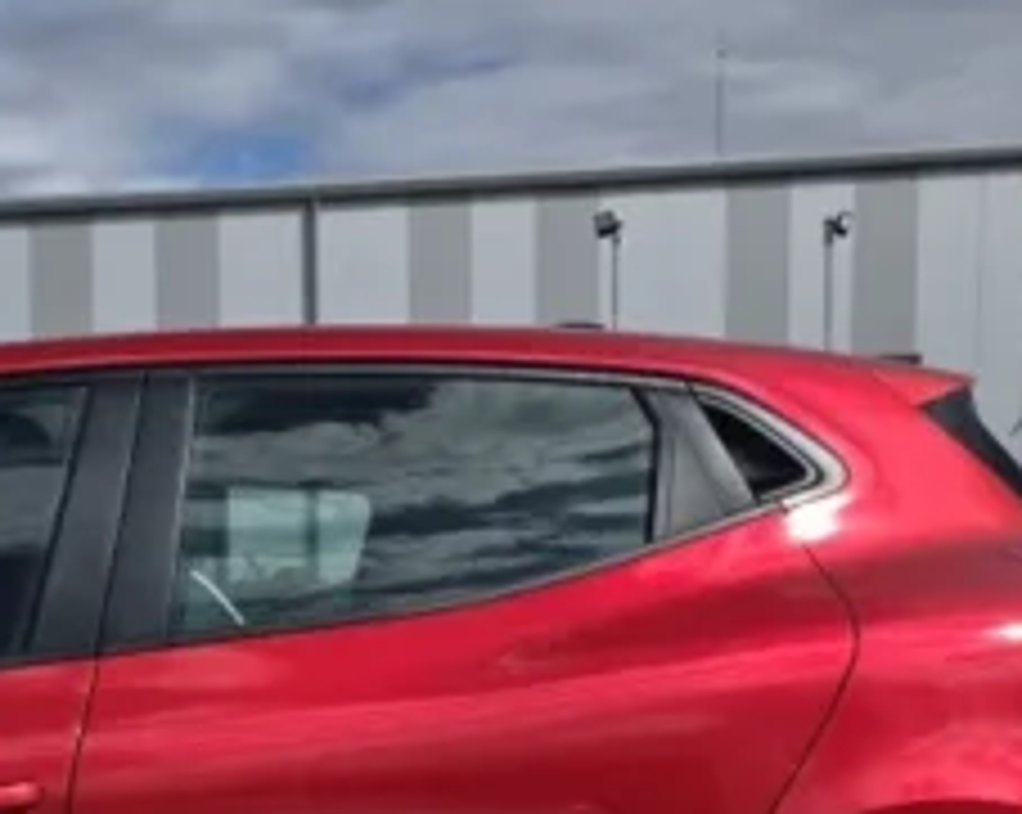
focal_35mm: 76
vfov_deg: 18.9
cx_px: -207
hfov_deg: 23.0
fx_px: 2296
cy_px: 1016
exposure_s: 1/7944
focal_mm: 6.25
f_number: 1.7
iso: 50
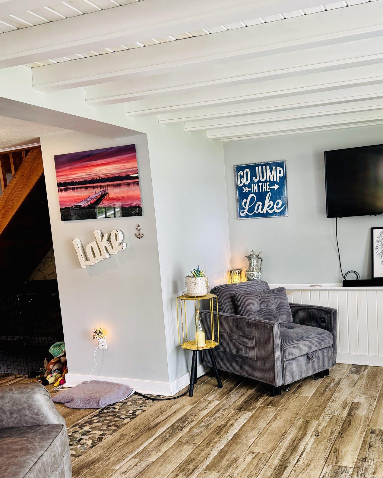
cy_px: 295
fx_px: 482
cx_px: 244
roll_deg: +3.8
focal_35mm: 34
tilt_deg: -8.6
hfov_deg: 43.0
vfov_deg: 52.3
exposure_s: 1/120
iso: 160
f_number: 1.78
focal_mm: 6.76
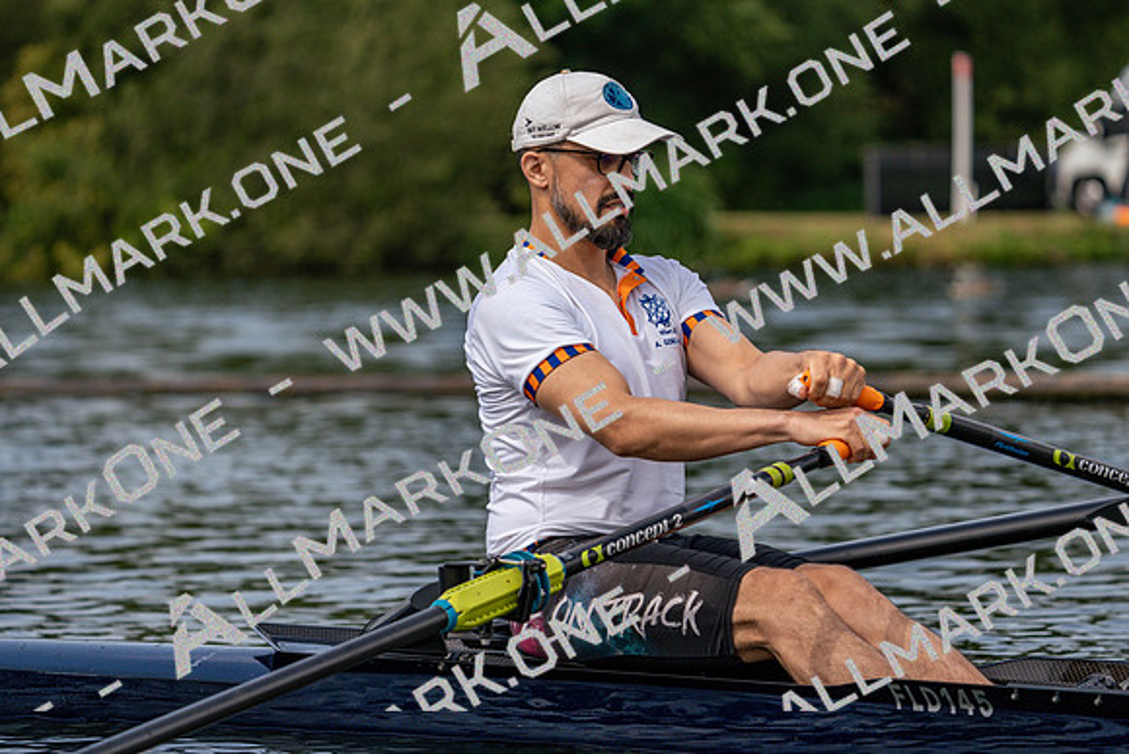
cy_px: 377
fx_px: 6713
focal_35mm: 214
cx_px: 564
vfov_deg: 6.4
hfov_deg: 9.6
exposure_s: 1/1600
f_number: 5.6
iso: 320
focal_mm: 214
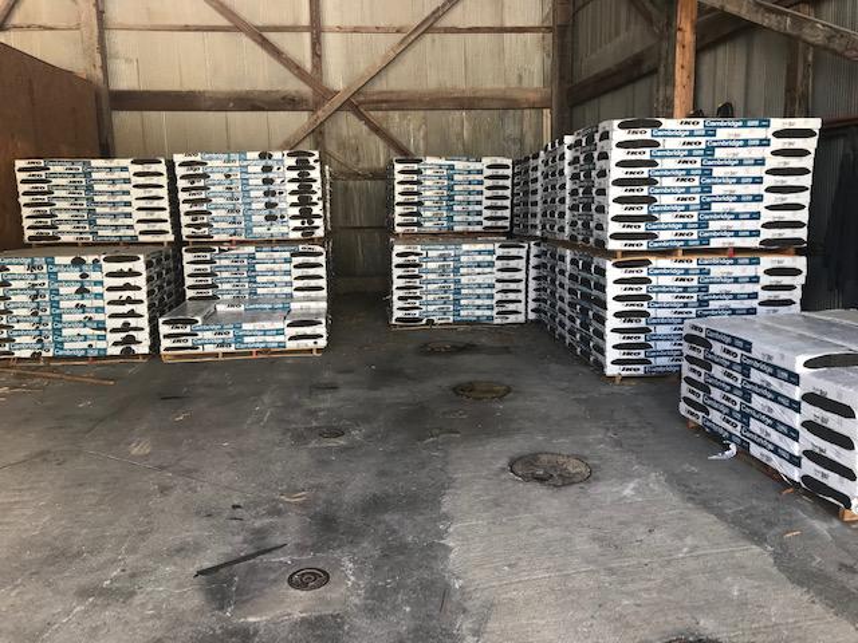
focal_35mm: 28
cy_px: 322
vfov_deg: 49.7
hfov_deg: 63.4
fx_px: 694
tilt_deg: -9.5
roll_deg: +1.4
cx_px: 429
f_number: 1.8
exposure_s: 1/90
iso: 25
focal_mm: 3.99
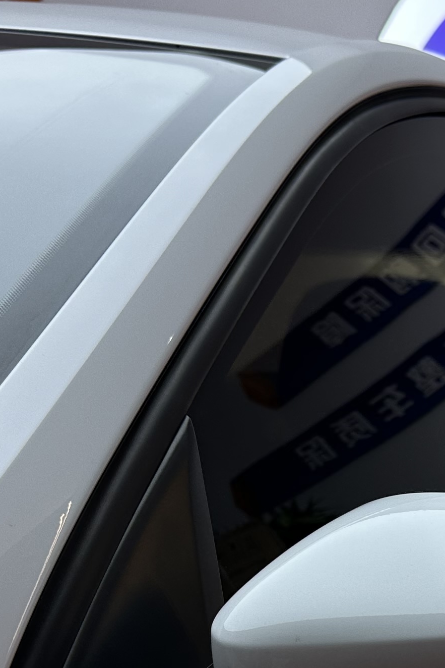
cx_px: 519
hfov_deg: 17.2
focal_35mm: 76
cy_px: 641
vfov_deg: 25.5
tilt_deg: -10.0
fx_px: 1409
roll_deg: -2.1
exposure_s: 1/128
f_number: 1.78
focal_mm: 6.86
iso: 64
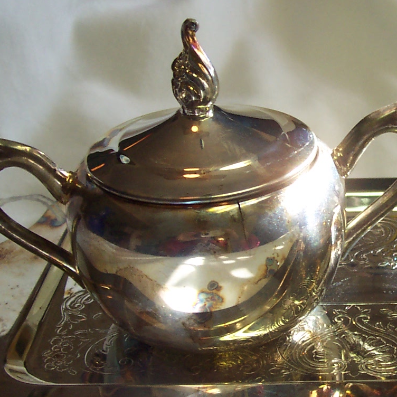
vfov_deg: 24.0
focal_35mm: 72
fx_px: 934
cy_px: 221
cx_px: 355
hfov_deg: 23.4
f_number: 2.8
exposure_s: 1/125
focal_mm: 5.6
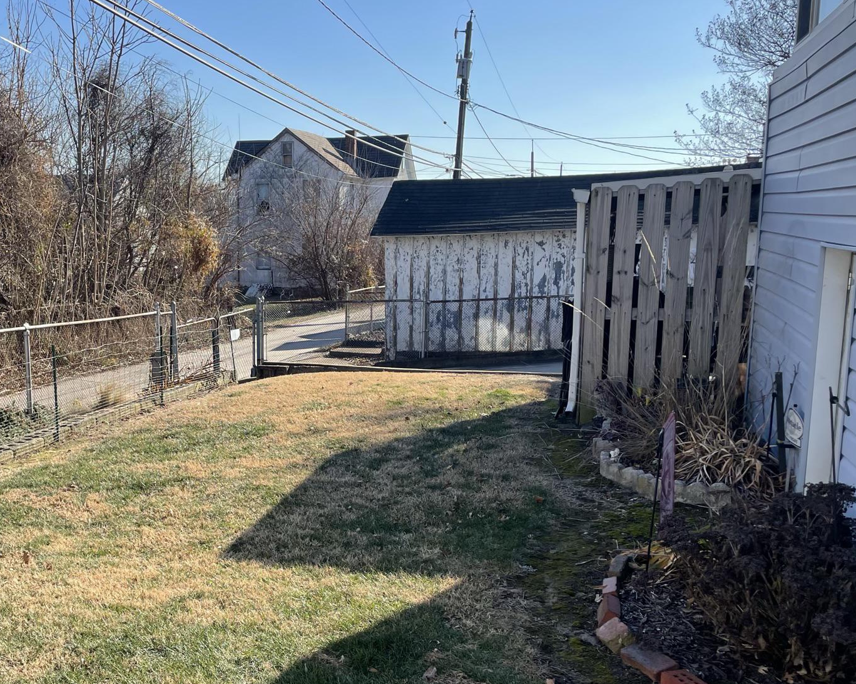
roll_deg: +0.3
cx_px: 252
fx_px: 963
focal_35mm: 38
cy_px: 408
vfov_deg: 39.0
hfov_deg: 46.8
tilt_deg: -10.5
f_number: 1.6
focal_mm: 4.2
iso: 32
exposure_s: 1/1855
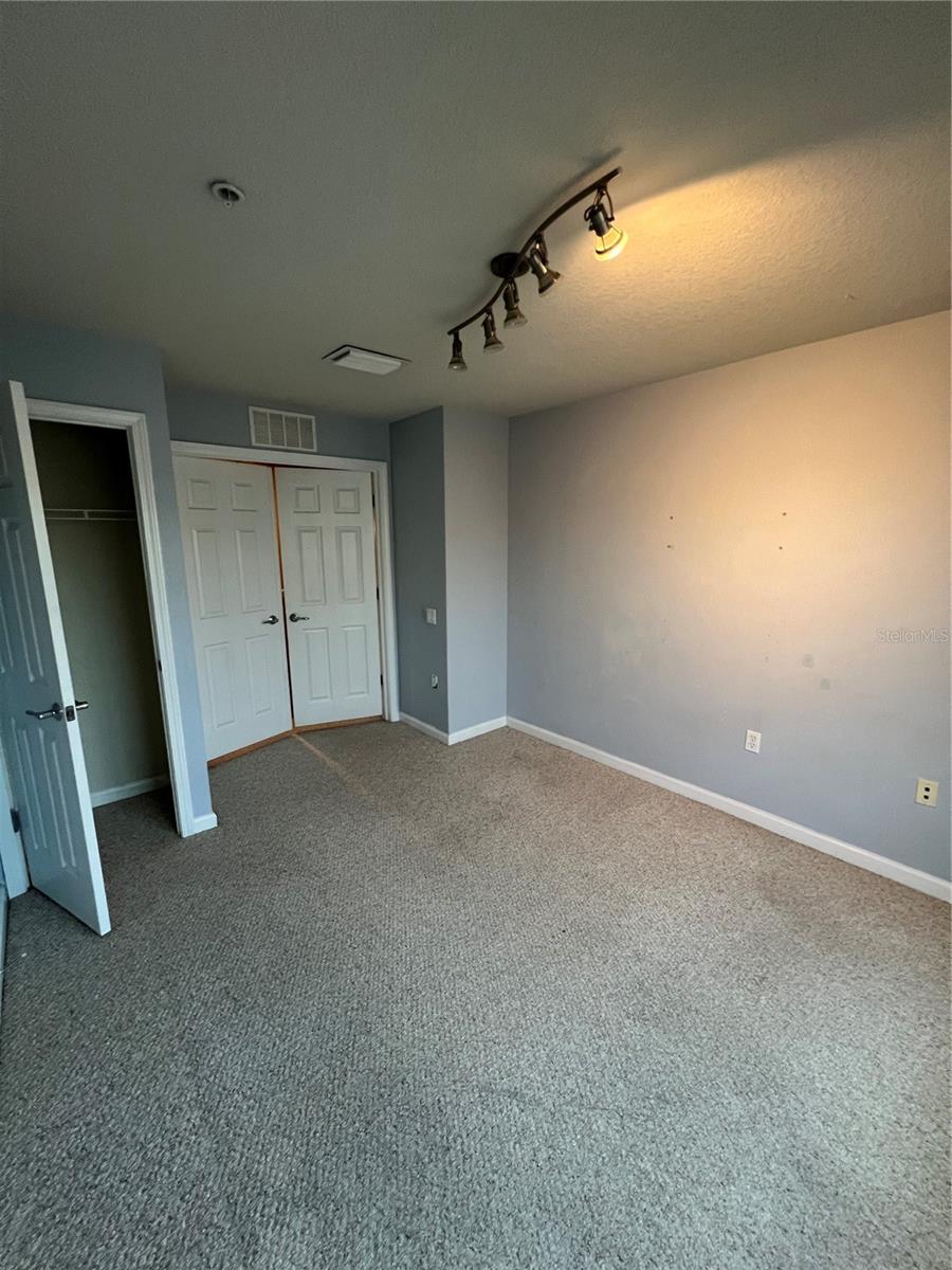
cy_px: 635
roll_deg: +0.7
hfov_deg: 89.9
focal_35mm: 13
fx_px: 477
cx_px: 476
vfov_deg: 106.2
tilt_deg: -11.3
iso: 250
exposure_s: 1/60
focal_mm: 1.57
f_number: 1.8
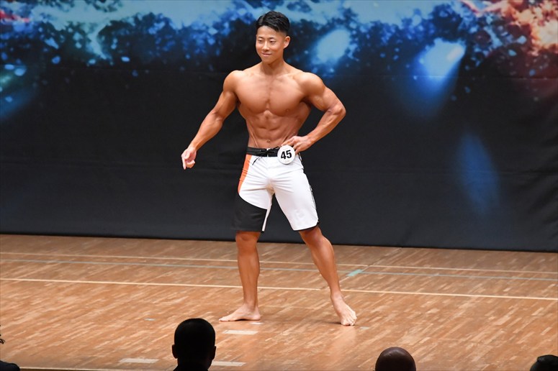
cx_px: 279
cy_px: 186
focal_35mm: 270
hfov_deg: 7.6
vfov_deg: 5.1
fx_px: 4183
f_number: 5.6
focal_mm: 180
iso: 8000
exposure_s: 1/400
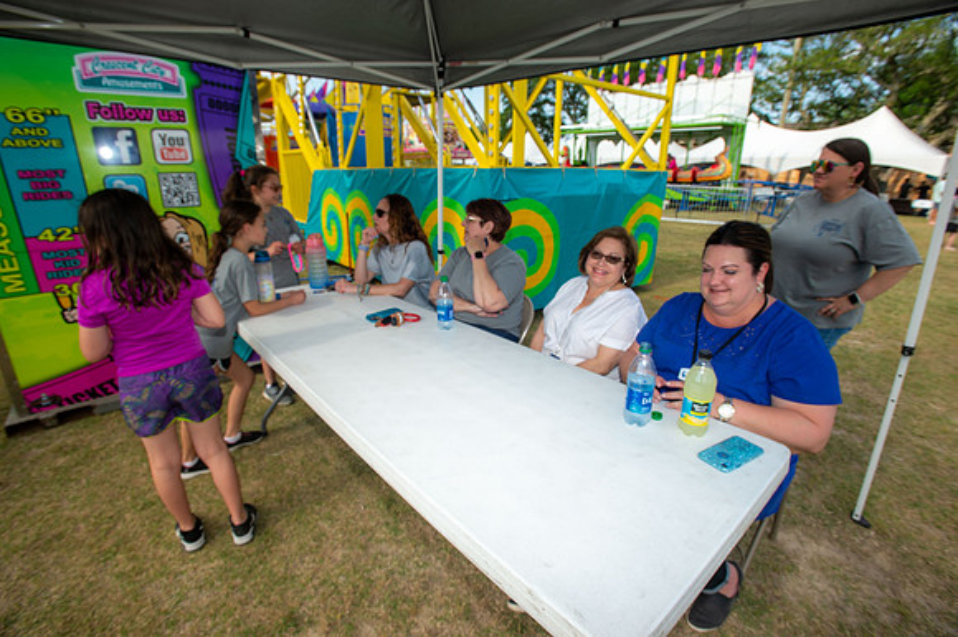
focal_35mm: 17
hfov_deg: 93.3
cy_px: 318
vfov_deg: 70.4
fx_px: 452
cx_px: 479
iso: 100
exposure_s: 1/200
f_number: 7.1
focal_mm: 17
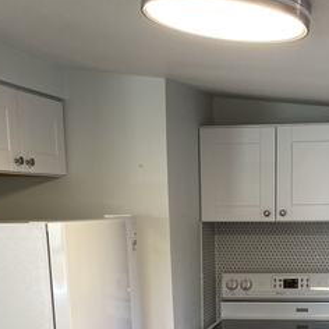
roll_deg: +1.1
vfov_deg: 25.0
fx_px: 699
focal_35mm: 65
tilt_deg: -11.9
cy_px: 343
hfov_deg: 26.2
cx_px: 245
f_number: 1.6
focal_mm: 4.2
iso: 64
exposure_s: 1/60
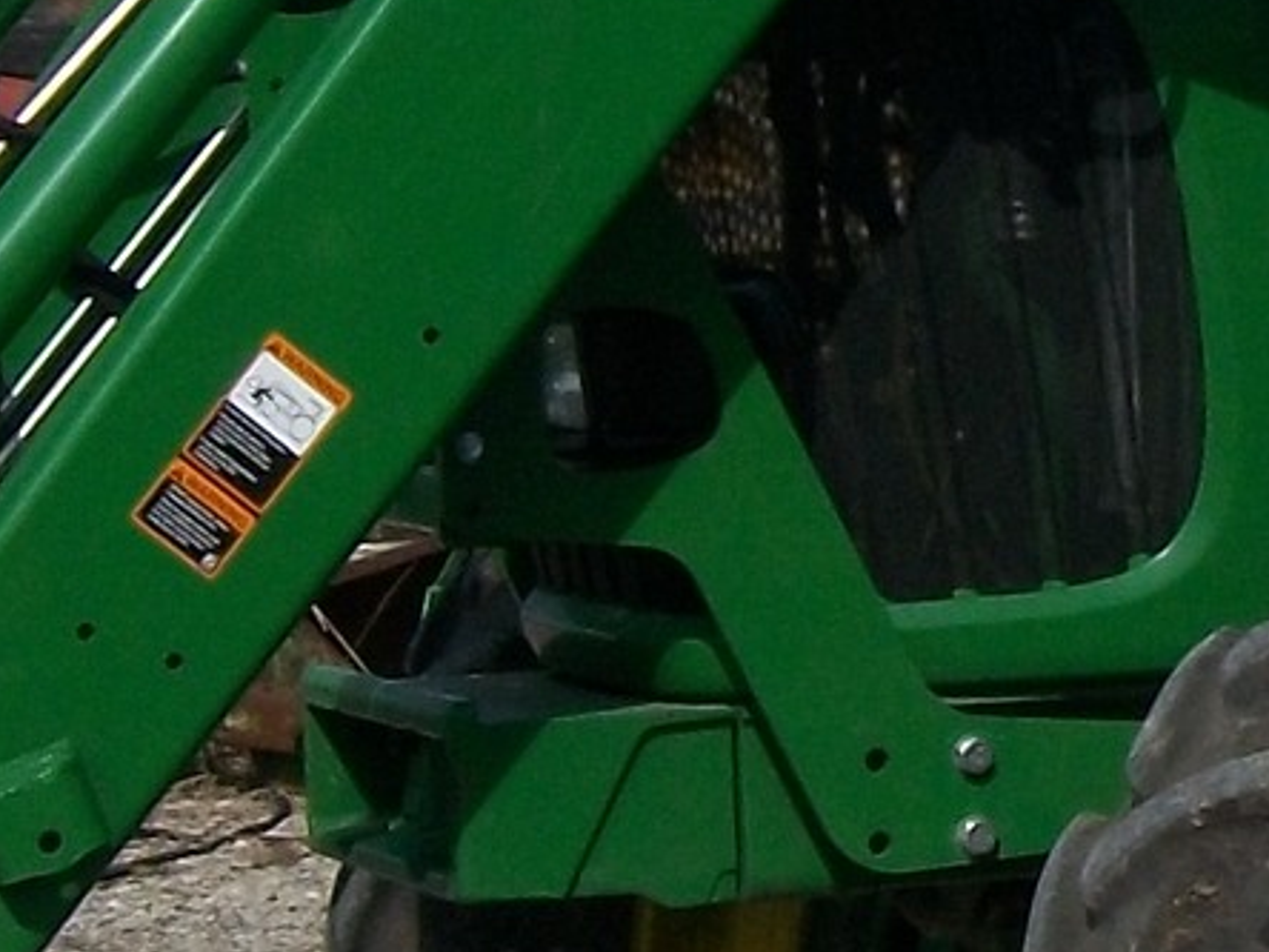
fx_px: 6085
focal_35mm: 166
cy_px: 277
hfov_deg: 11.5
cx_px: 1772
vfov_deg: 8.9
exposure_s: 1/1000
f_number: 4.8
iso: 80
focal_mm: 6
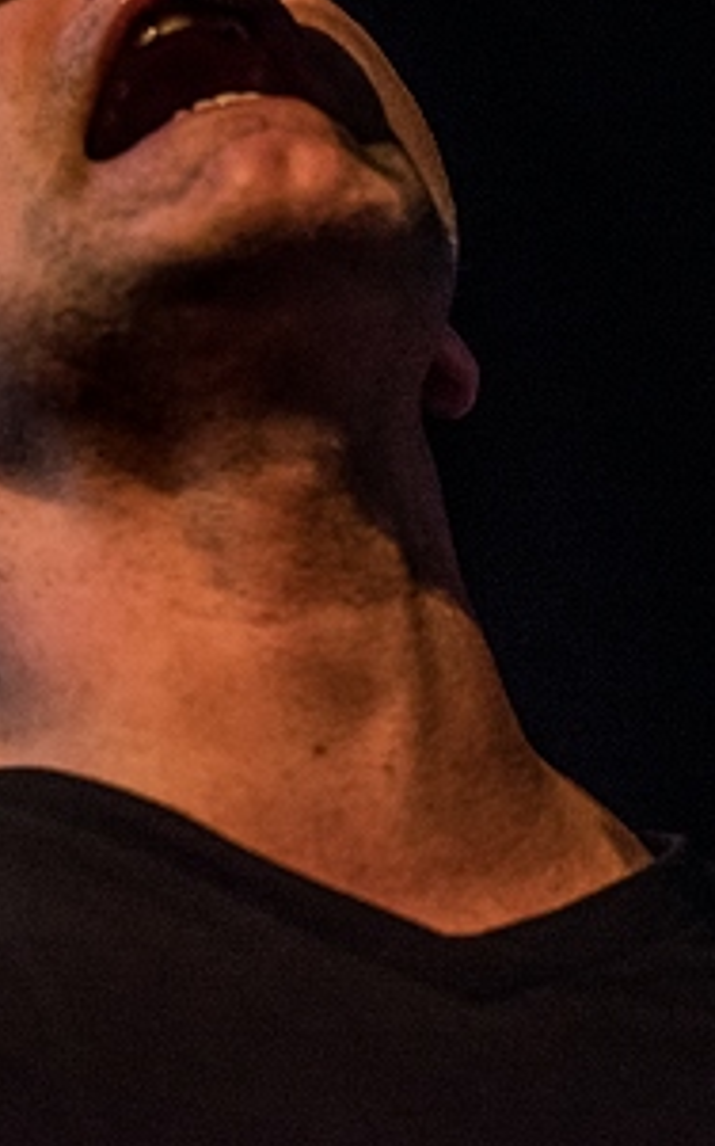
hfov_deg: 3.0
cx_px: 80
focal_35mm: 439
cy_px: 341
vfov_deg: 4.8
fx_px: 13694
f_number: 2.8
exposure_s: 1/100
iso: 2500
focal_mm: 180
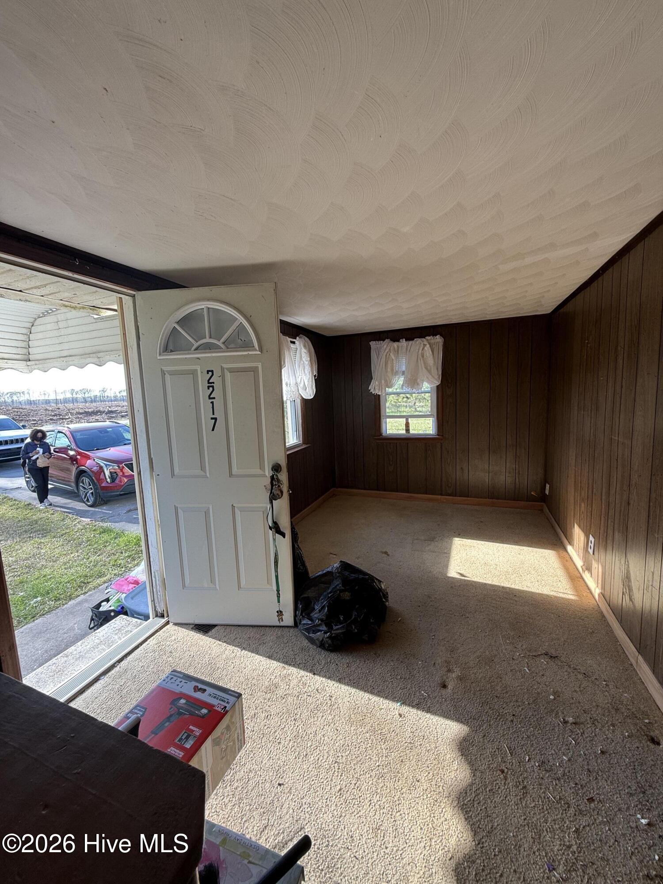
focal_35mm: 14
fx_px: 358
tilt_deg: -4.9
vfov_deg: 102.1
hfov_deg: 85.7
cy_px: 442
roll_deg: +2.5
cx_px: 332
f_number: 2.2
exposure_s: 1/99
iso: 50
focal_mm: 2.22
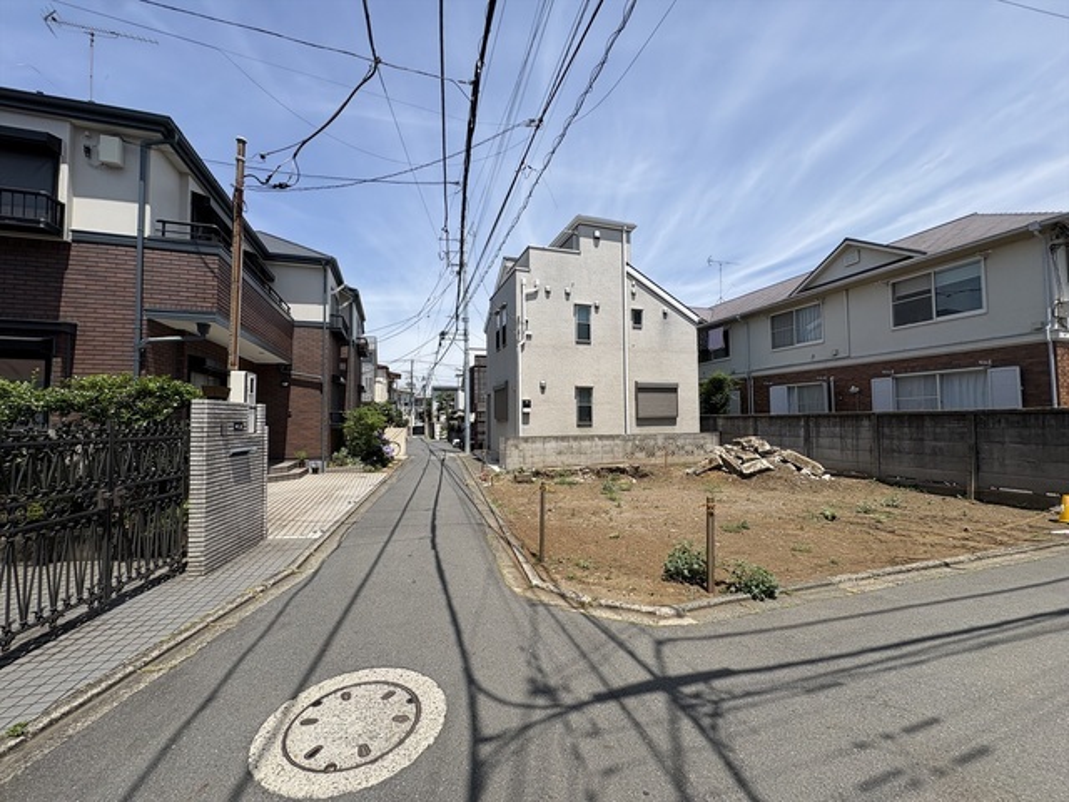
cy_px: 401
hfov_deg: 102.1
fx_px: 432
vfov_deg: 85.7
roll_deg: +1.4
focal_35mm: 14
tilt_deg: +2.7
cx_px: 534
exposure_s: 1/2415
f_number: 2.2
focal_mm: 2.22
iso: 50
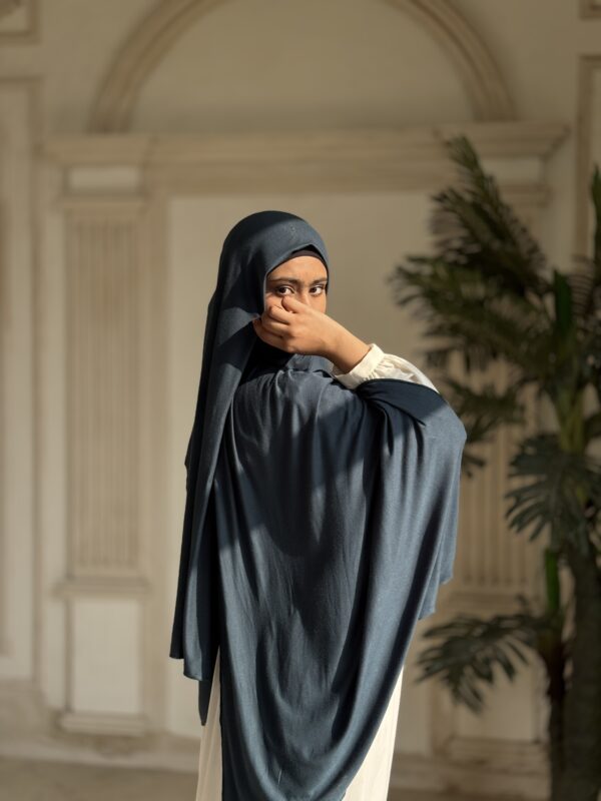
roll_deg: -0.5
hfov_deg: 30.3
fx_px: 1111
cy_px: 400
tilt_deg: -2.9
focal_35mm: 48
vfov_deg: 39.7
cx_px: 300
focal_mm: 6.76
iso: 64
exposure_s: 1/3096
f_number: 1.78
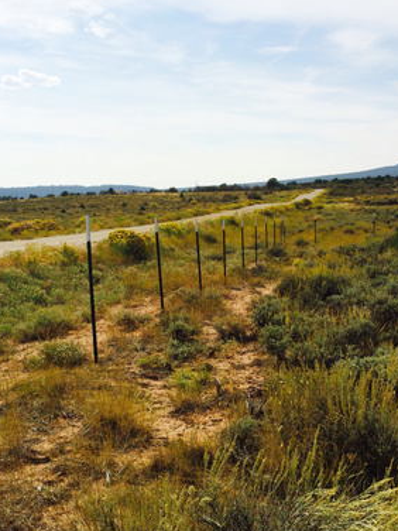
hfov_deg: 38.6
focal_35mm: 37
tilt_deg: -11.3
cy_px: 299
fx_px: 567
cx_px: 174
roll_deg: +1.2
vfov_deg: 50.0
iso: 32
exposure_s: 1/3731
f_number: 2.2
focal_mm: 4.15
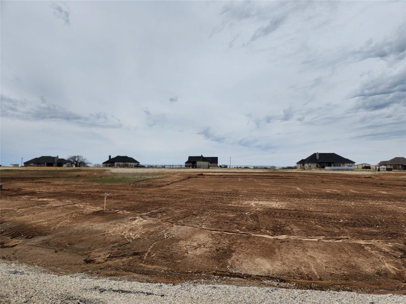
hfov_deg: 73.9
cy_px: 152
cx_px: 203
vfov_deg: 58.9
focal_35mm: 23
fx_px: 270
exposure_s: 1/2321
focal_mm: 5.4
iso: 20
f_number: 1.8
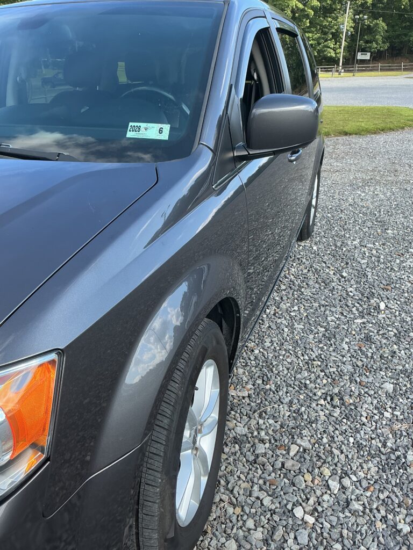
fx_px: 461
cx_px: 206
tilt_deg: -25.5
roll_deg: +0.1
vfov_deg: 61.7
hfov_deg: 48.2
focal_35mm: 29
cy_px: 275
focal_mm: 3
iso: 25
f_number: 1.8
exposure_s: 1/425
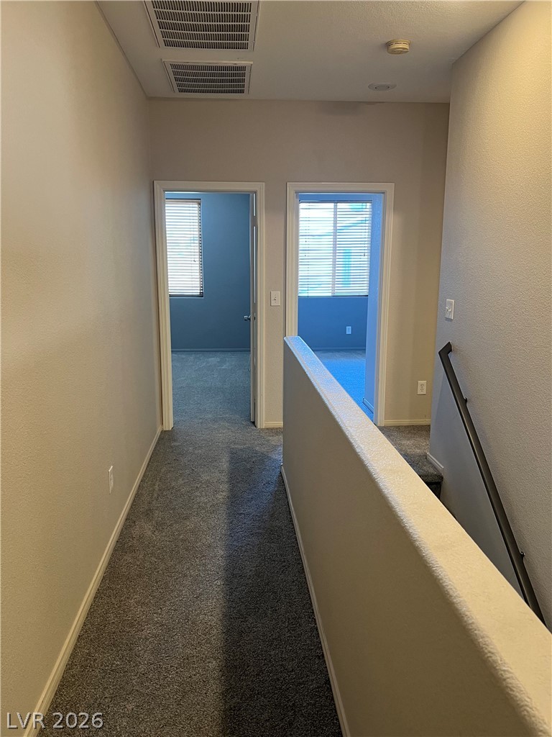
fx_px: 553
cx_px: 276
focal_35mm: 26
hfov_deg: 53.1
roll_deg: -0.2
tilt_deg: -9.3
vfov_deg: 67.3
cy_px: 368
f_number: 1.5
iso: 160
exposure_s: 1/60
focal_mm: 5.7
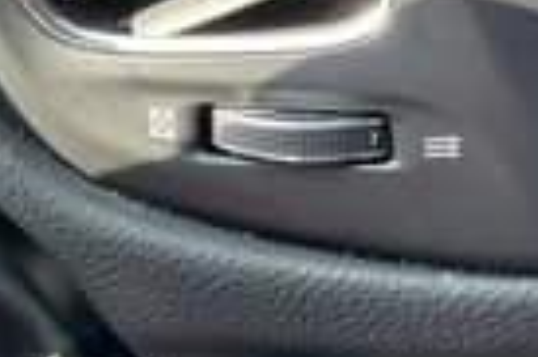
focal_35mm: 85
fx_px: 1269
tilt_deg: -32.6
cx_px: 149
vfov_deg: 15.5
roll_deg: +44.7
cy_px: 408
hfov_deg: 23.7
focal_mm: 3
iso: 64
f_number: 1.8
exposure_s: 1/114
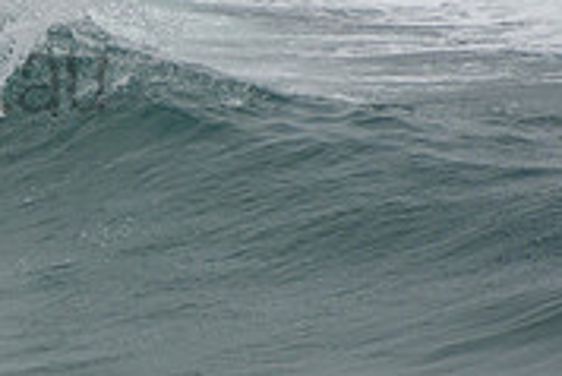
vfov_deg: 0.7
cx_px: -227
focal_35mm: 1951
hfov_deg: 1.1
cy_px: 39
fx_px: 30481
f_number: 5.6
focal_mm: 400
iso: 250
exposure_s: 1/1250
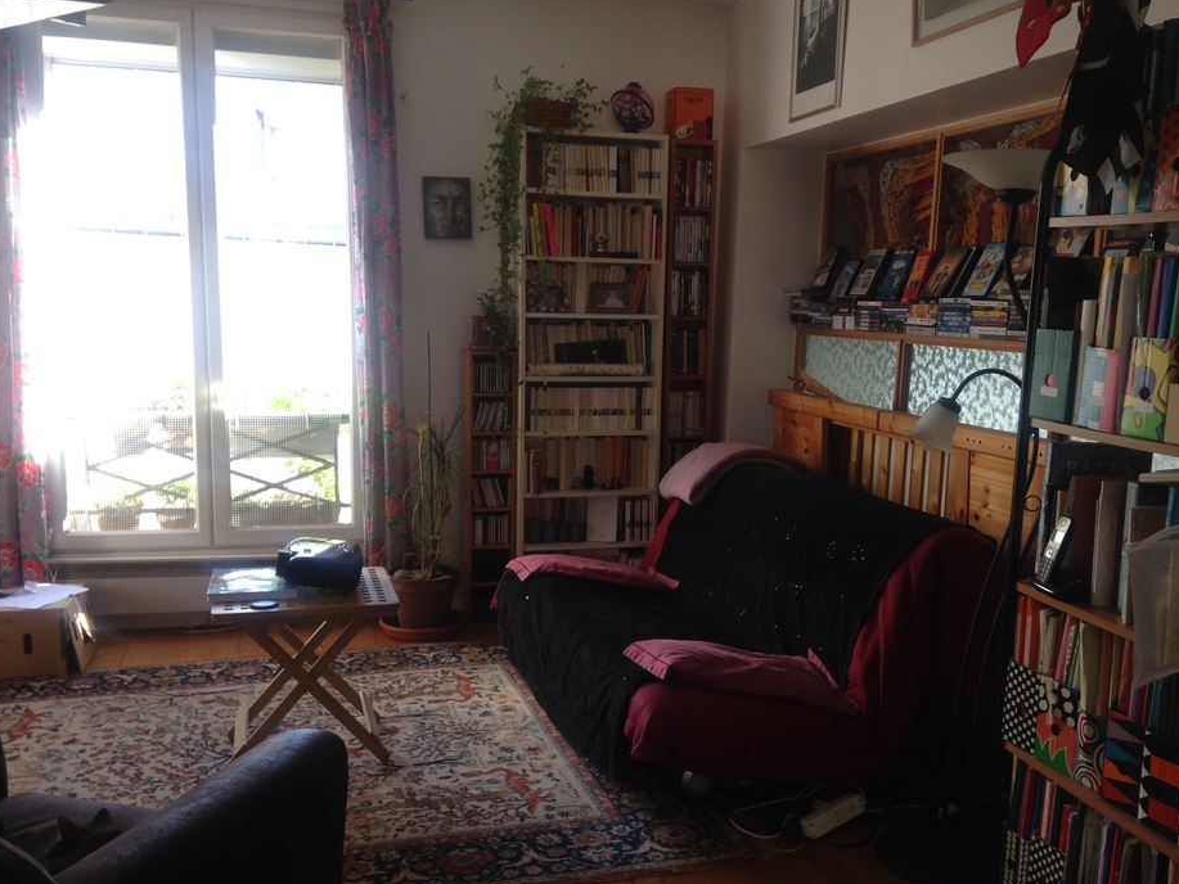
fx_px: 1226
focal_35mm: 36
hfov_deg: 51.3
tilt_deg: -12.9
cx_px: 626
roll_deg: -3.6
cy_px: 478
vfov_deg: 39.6
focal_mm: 4.12
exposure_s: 1/60
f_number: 2.4
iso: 64
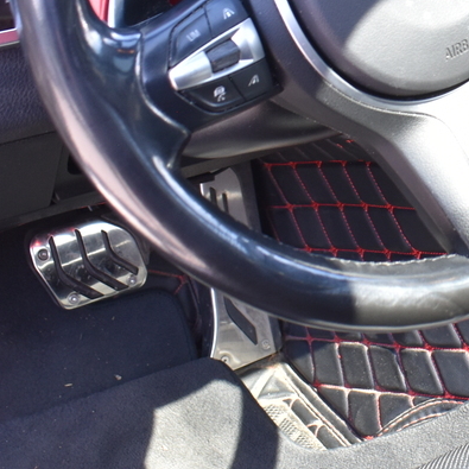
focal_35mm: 94
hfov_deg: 17.4
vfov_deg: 18.4
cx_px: 603
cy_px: 141
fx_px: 1441
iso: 400
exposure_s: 1/90
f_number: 5.6
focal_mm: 18
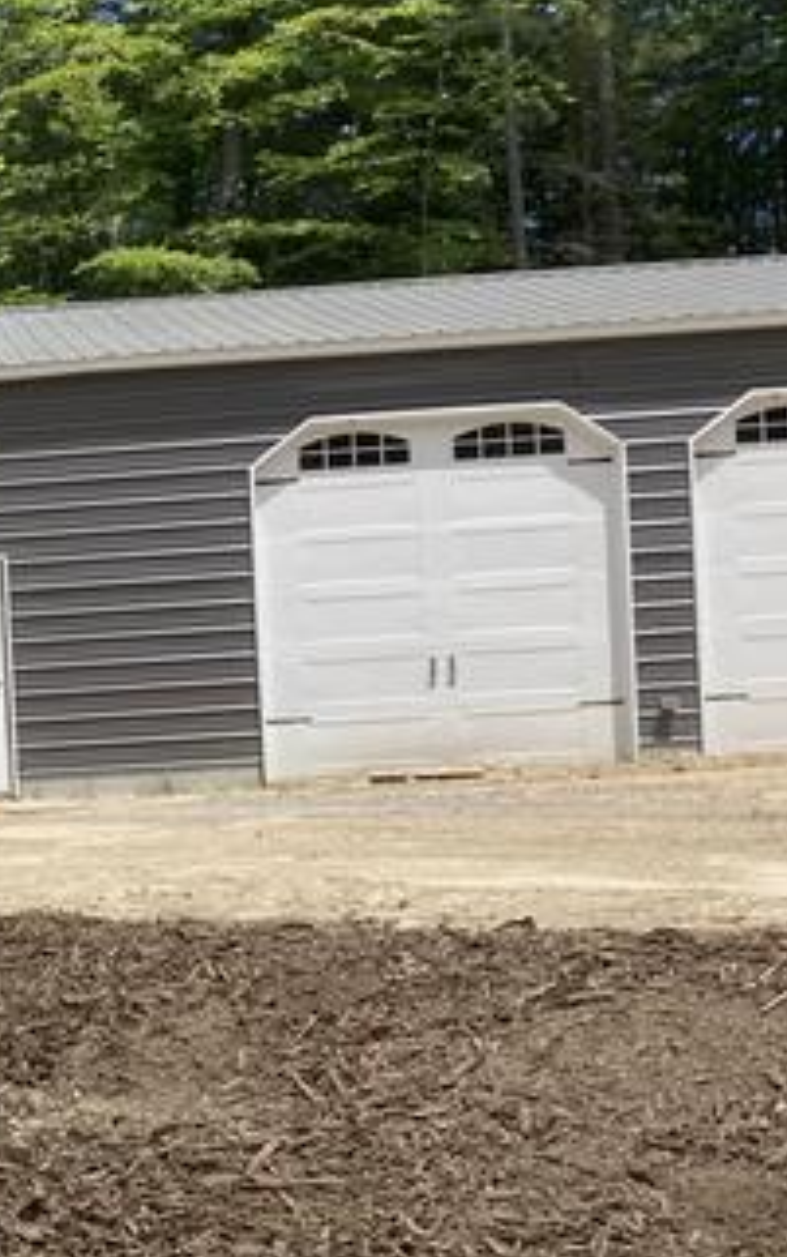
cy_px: 815
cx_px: -309
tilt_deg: -1.2
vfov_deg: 27.7
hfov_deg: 16.4
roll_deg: +3.5
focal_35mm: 74
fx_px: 2536
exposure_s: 1/2315
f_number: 1.8
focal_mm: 3.99
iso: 20
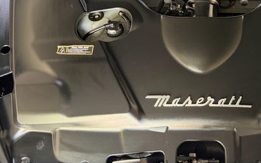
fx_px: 284
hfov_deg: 47.1
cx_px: 203
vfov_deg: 30.9
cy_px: 25
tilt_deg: -50.4
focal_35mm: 40
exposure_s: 1/30
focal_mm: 6.76
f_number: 1.78
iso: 800
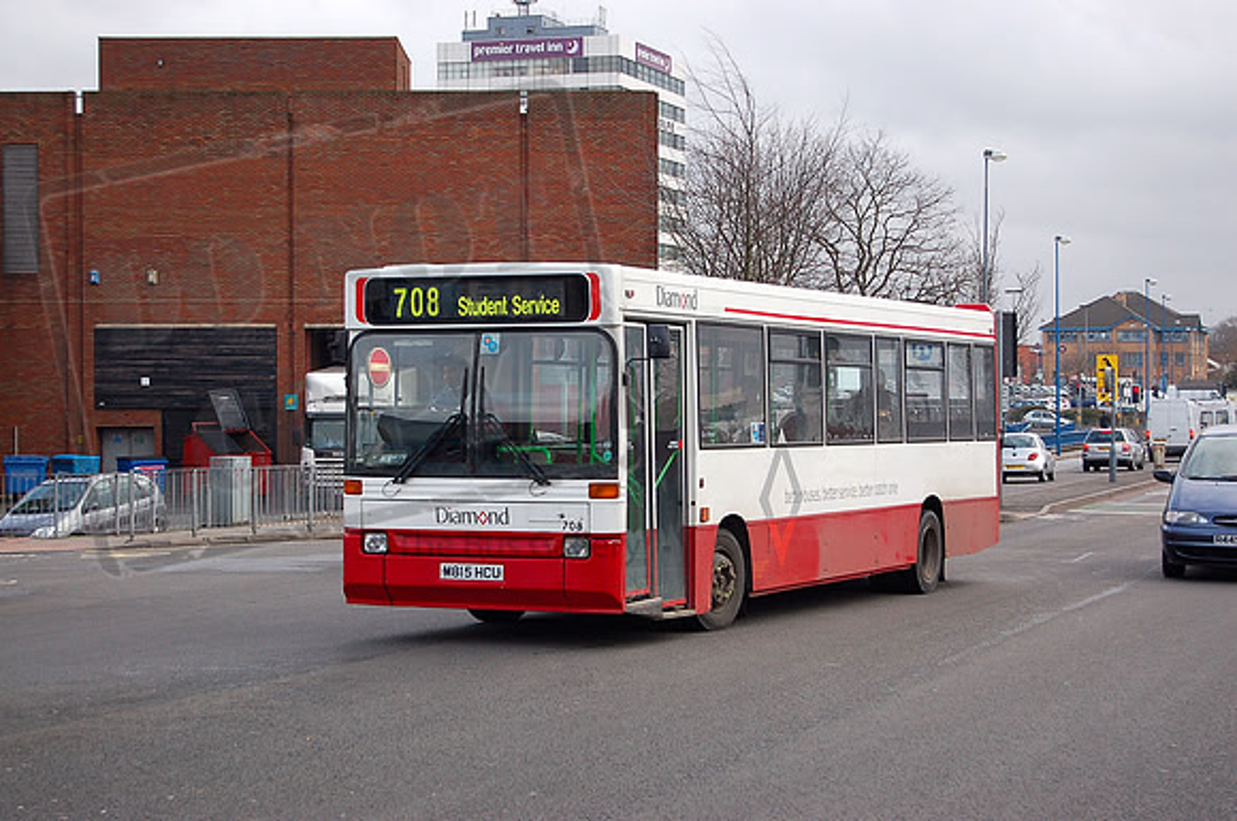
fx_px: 2471
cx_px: 618
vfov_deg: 18.9
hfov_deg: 28.1
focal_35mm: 72
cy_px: 410
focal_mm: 48
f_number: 5.6
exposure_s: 1/800
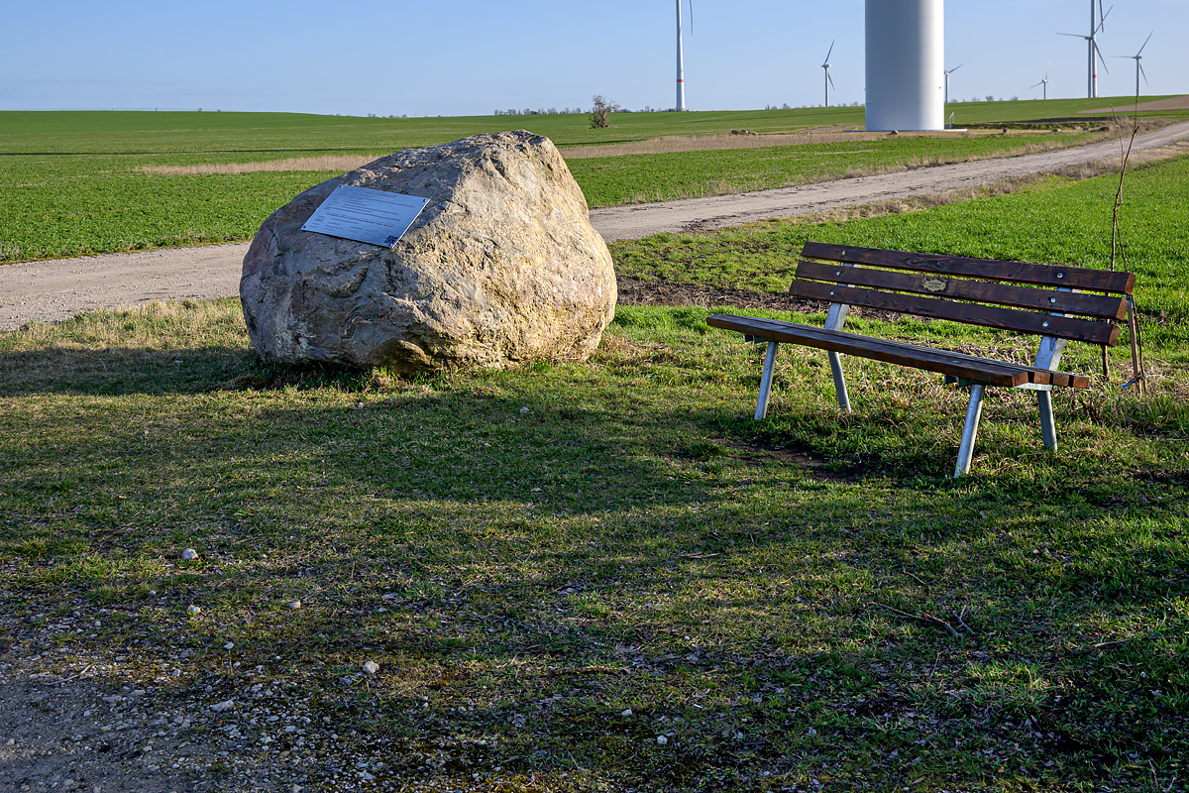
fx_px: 1238
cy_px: 396
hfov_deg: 51.3
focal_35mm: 38
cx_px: 594
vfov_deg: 35.5
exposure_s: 1/350
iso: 200
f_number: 8
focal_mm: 25
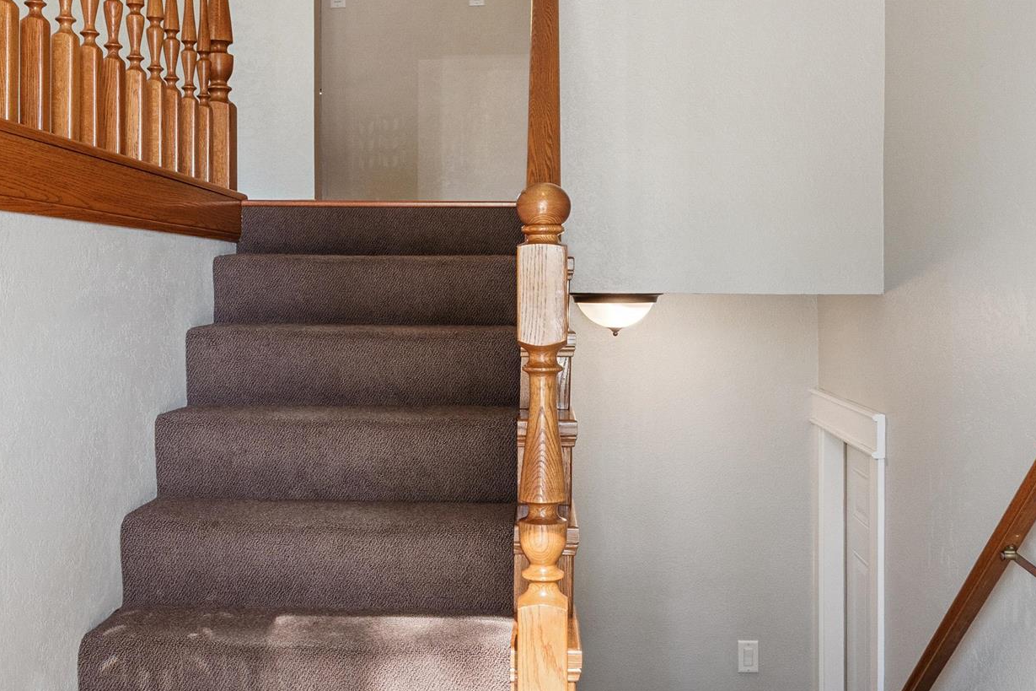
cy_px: 277
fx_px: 1151
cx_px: 467
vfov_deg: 33.3
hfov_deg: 48.4
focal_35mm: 40
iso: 800
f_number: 10
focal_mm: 16
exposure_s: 1/25
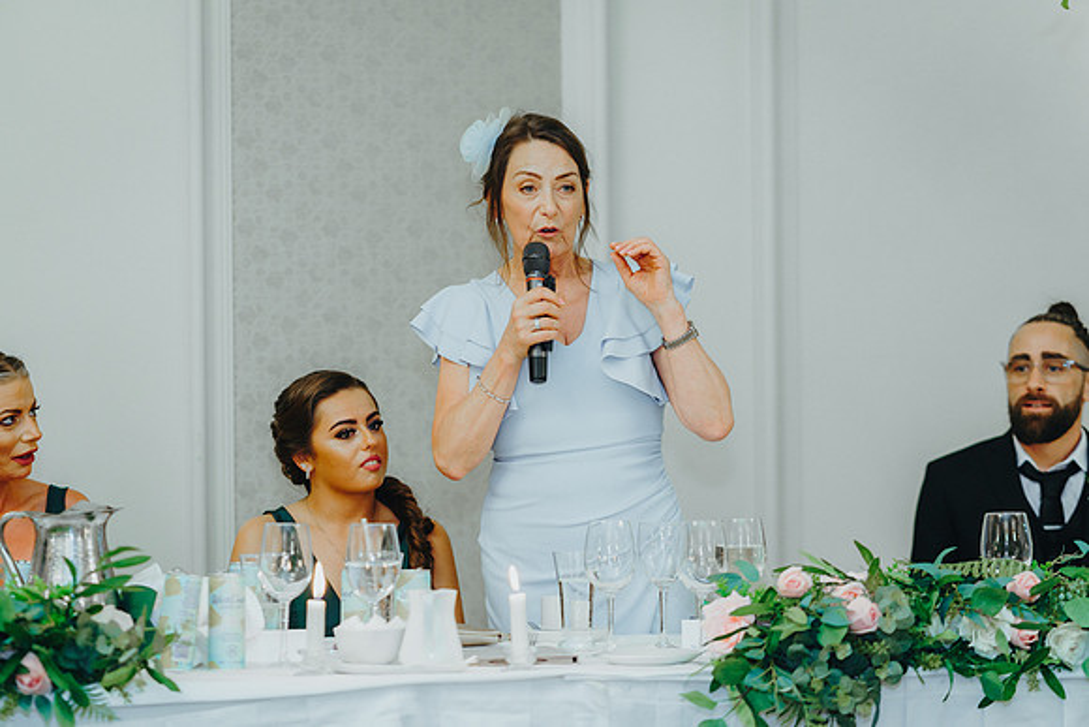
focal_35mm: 85
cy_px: 364
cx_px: 544
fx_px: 2572
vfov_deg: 16.1
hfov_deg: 23.9
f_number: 2.8
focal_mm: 85
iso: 2000
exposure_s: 1/125
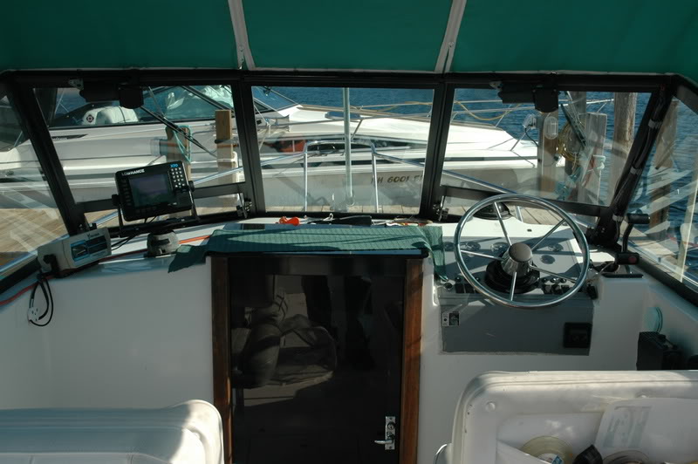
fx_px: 785
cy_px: 232
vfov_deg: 33.0
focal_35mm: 40
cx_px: 349
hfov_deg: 48.0
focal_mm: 27
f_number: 9
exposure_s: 1/320
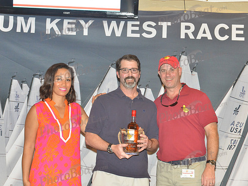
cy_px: 92
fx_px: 487
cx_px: 134
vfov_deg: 21.6
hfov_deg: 28.6
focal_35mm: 68
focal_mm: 62
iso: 3200
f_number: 9
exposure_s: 1/15
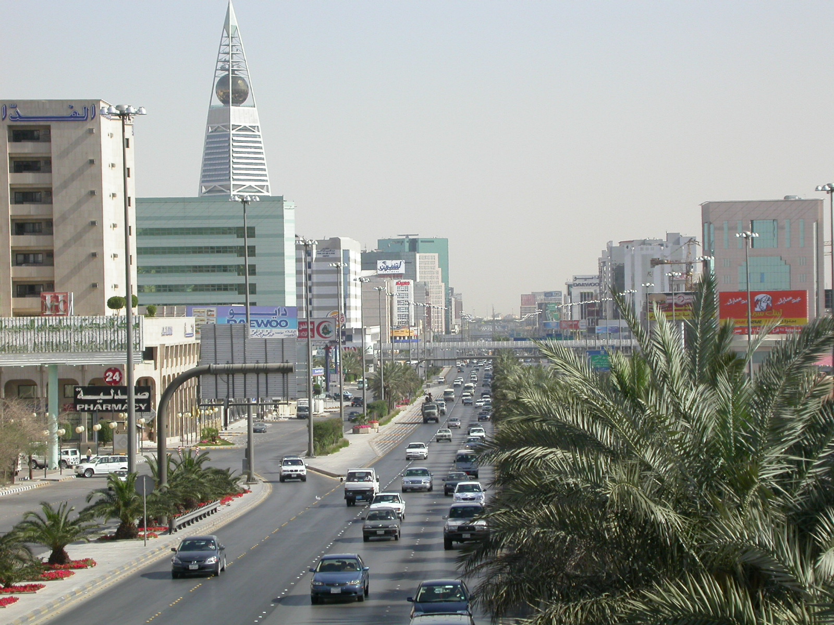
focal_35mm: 116
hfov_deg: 17.0
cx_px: 417
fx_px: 2795
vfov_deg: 12.8
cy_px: 312
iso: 100
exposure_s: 1/450
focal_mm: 24
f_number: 6.1
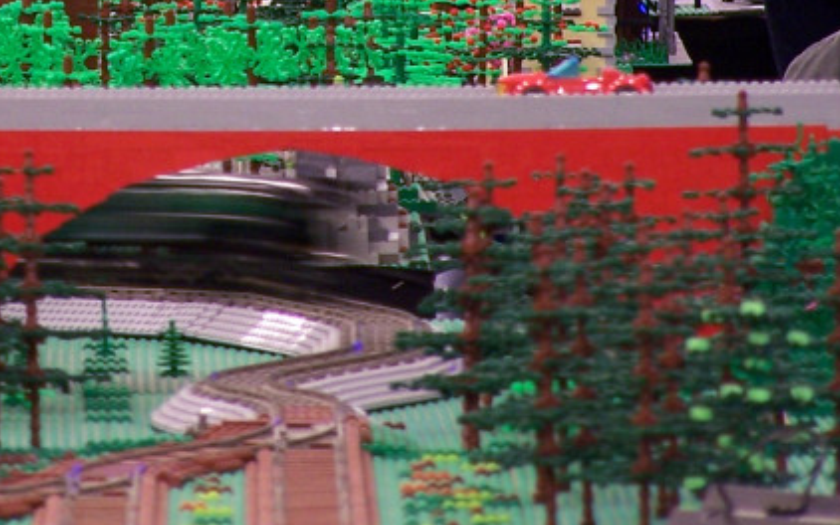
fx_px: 15182
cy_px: -143
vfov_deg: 2.0
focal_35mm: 663
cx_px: 167
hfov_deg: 3.2
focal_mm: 42.8
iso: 80
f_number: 3.6
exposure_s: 1/2
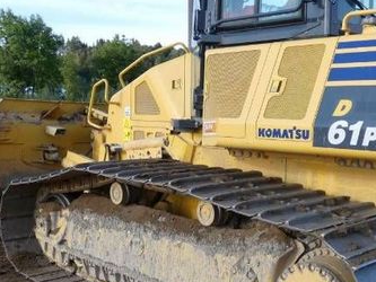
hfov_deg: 39.2
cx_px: 252
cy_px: 179
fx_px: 522
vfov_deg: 30.1
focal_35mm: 48
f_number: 2.8
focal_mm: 3.6
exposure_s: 1/640
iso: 80
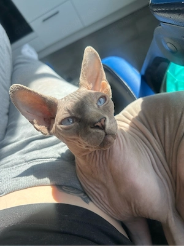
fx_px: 184
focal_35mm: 26
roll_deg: +37.8
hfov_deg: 53.1
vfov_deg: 67.3
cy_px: 123
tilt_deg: -43.0
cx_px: 92
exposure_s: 1/552
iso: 50
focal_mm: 5.7
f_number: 1.5
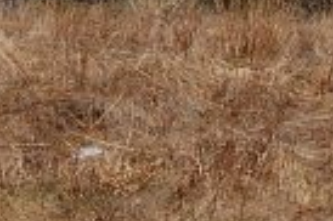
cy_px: -393
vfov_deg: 3.3
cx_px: -7
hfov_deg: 5.1
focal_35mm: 403
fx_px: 3723
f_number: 10
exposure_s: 1/400
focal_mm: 46
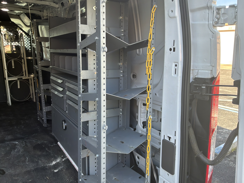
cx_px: 122
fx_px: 197
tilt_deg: -12.8
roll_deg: -1.6
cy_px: 92
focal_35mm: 28
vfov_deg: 49.7
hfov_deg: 63.4
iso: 32
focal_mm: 3
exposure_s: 1/122
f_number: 1.8
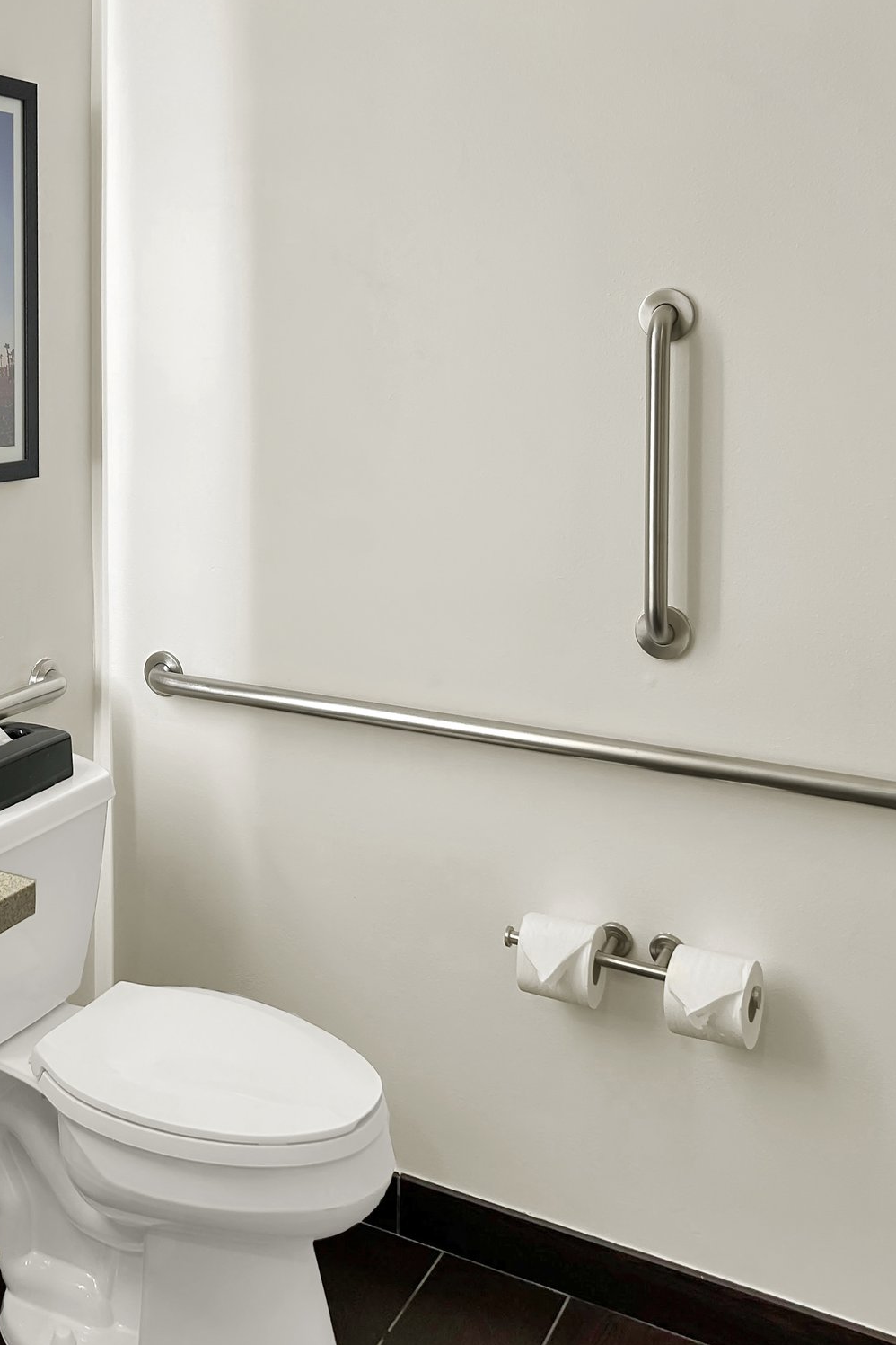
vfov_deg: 51.9
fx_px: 1381
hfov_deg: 34.8
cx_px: 179
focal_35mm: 37
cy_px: 679
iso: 40
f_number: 1.5
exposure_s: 1/120
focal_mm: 5.7
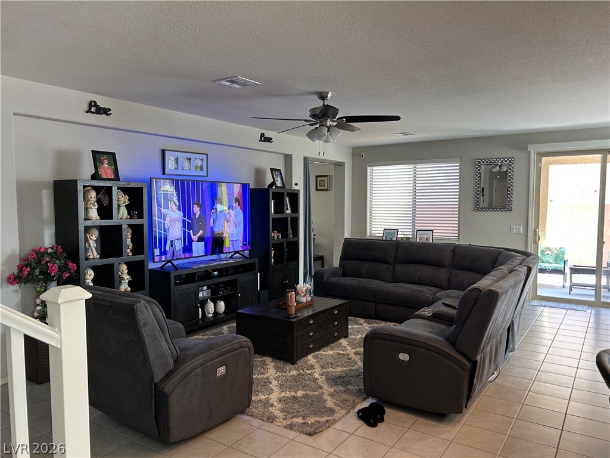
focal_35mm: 26
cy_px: 229
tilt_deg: -4.7
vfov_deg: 53.1
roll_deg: +0.7
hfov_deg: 67.3
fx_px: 458
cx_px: 305
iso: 125
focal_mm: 5.7
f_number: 1.5
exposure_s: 1/60
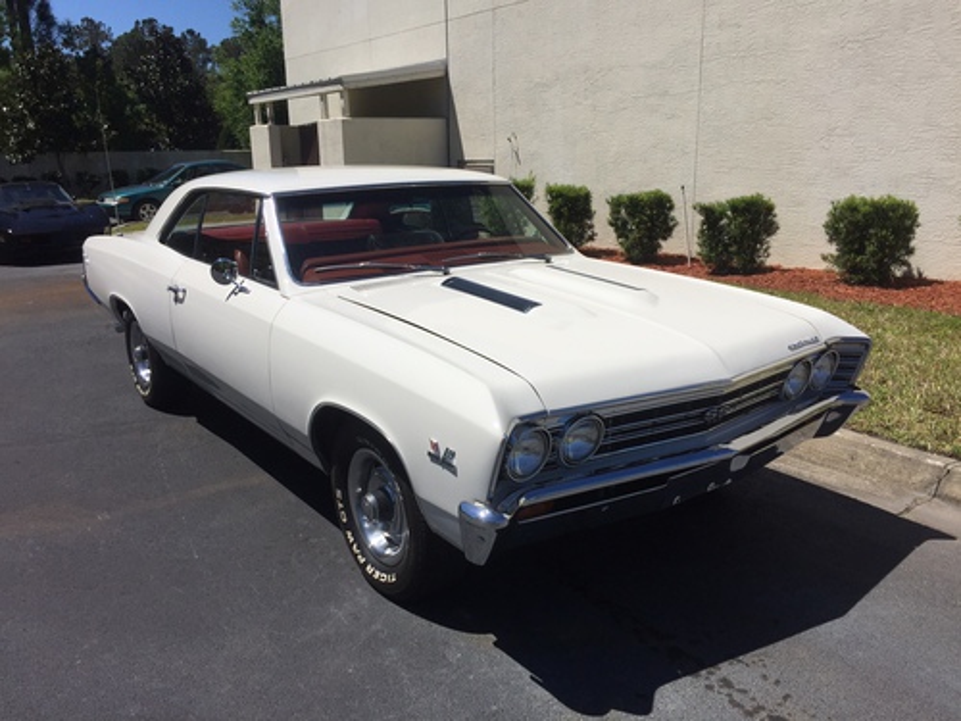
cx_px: 480
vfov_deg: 48.2
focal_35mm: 29
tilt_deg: -14.6
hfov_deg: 61.7
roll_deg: +0.4
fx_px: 805
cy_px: 360
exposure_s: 1/4950
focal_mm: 4.15
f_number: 2.2
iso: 32
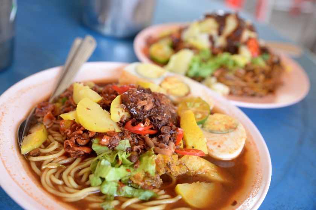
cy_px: 105
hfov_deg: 39.6
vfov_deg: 27.0
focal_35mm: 50
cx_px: 158
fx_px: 439
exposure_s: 1/50
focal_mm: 50
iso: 500
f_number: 6.3
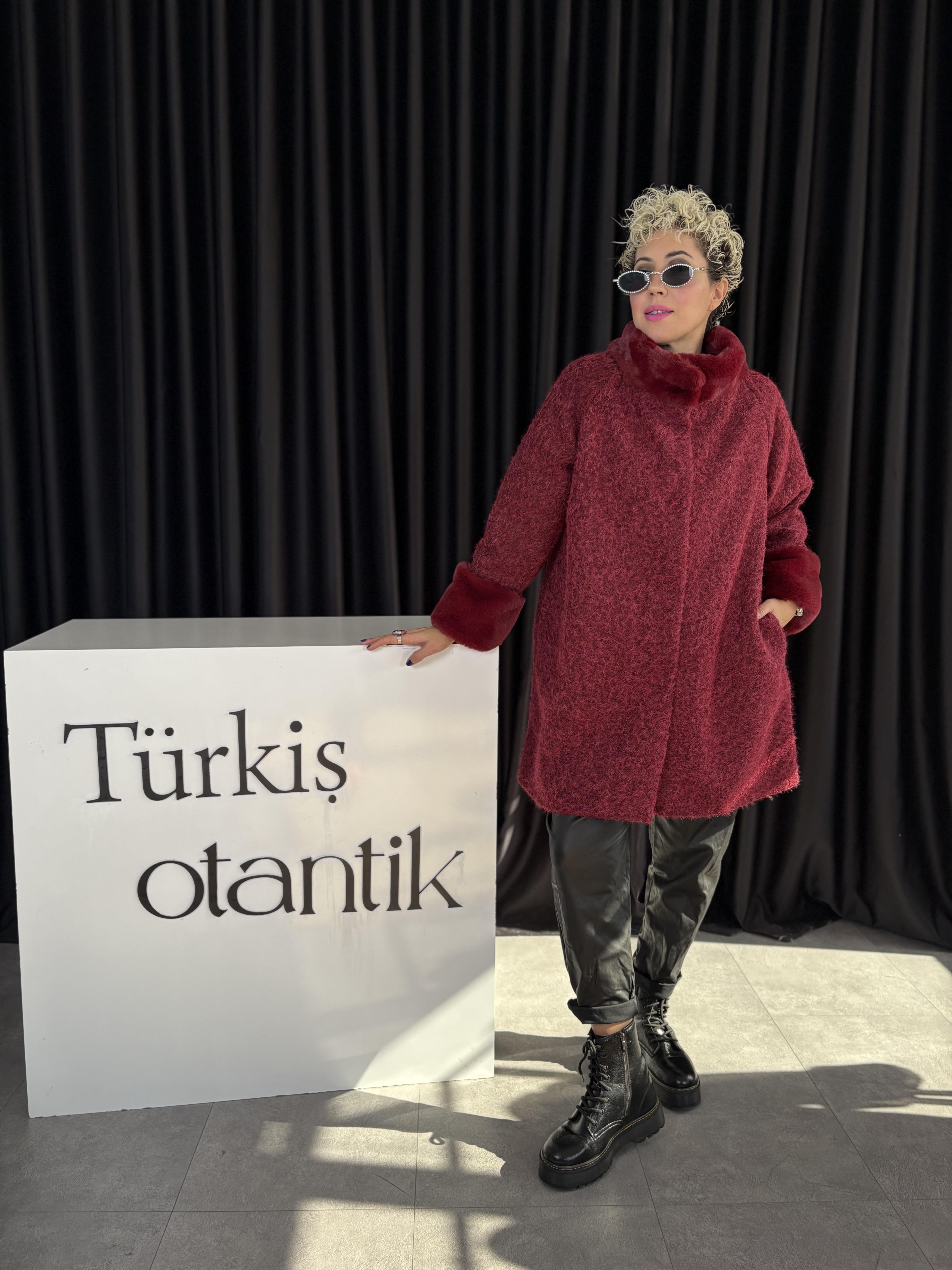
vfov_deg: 67.3
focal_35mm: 26
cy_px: 635
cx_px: 476
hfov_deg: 53.1
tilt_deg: -7.6
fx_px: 953
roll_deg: -0.1
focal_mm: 5.96
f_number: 1.6
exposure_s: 1/94
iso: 125
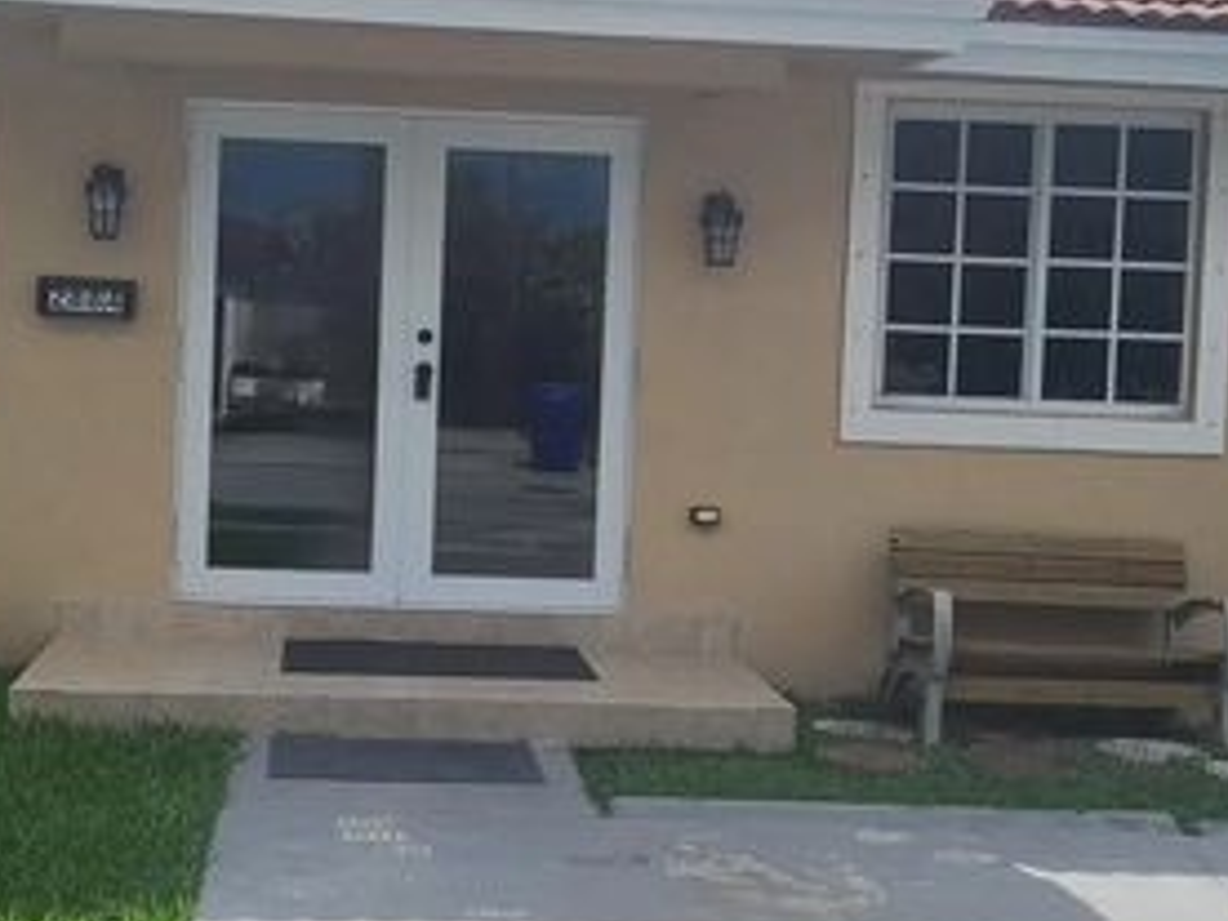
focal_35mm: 58
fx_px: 2058
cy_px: 418
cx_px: 436
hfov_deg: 33.0
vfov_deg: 25.2
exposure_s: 1/1218
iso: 16
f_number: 1.8
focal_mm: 7
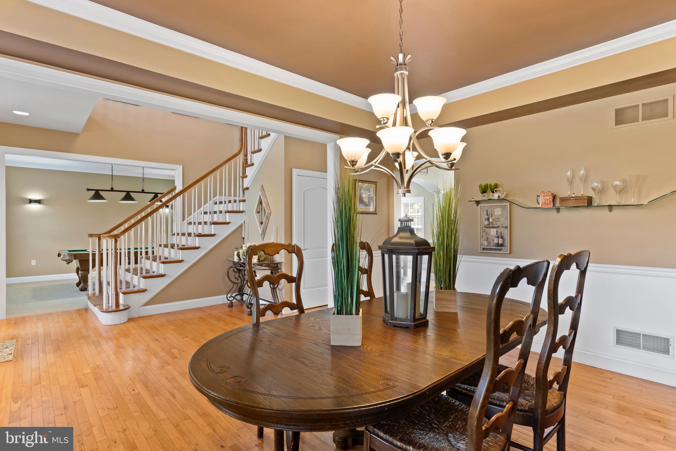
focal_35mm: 18
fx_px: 338
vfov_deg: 67.4
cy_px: 226
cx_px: 338
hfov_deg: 90.0
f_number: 8
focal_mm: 18
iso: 500
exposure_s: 1/3
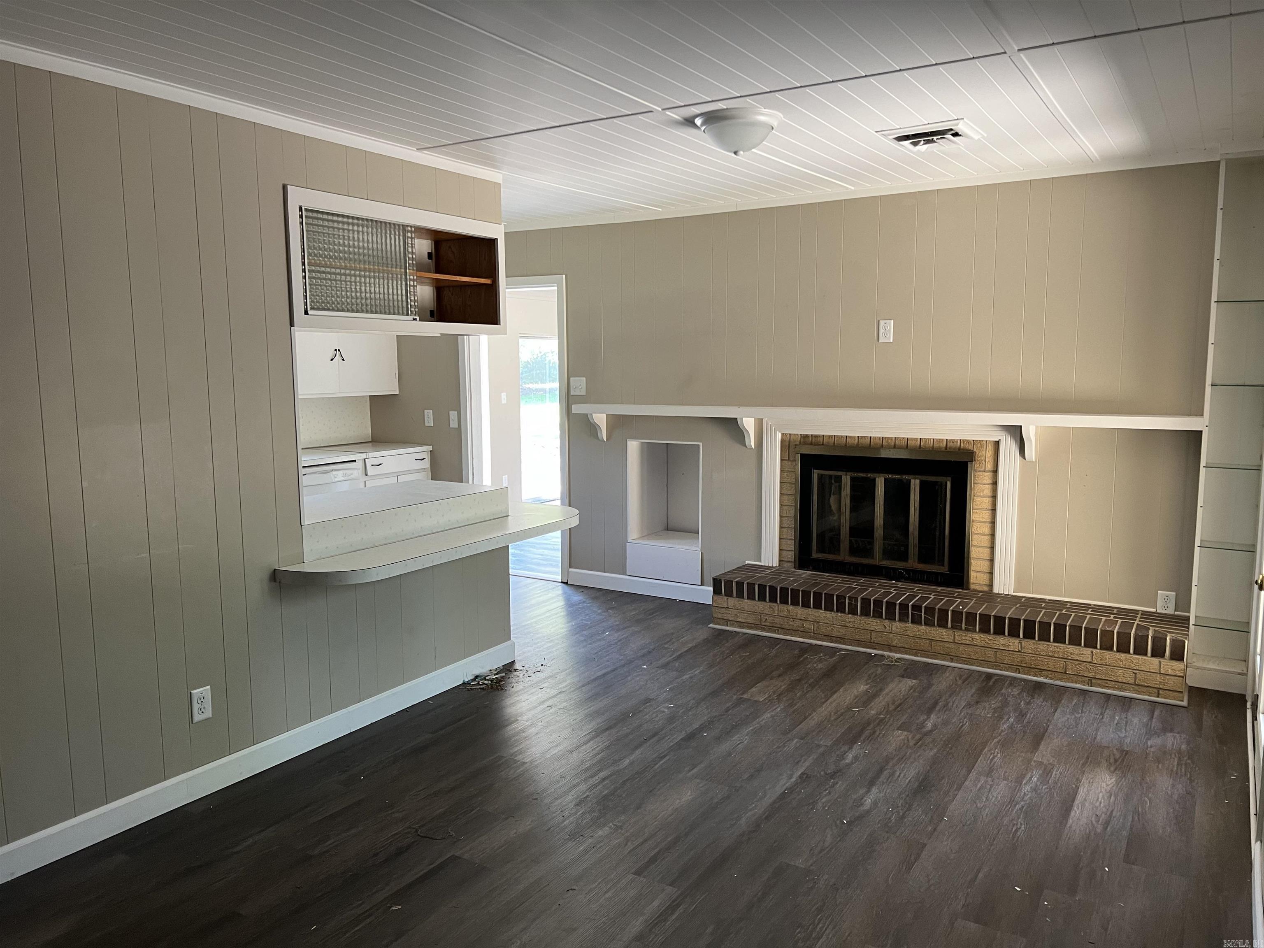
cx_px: 632
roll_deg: +0.6
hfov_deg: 67.3
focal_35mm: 26
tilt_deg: -7.0
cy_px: 474
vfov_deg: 53.1
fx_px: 949
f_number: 1.5
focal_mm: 5.7
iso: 125
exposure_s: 1/87
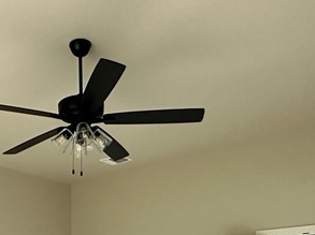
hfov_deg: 37.9
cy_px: 308
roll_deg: -0.1
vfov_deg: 25.4
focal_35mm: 49
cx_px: 75
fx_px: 445
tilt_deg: -1.7
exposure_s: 1/90
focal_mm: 2.22
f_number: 2.2
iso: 320
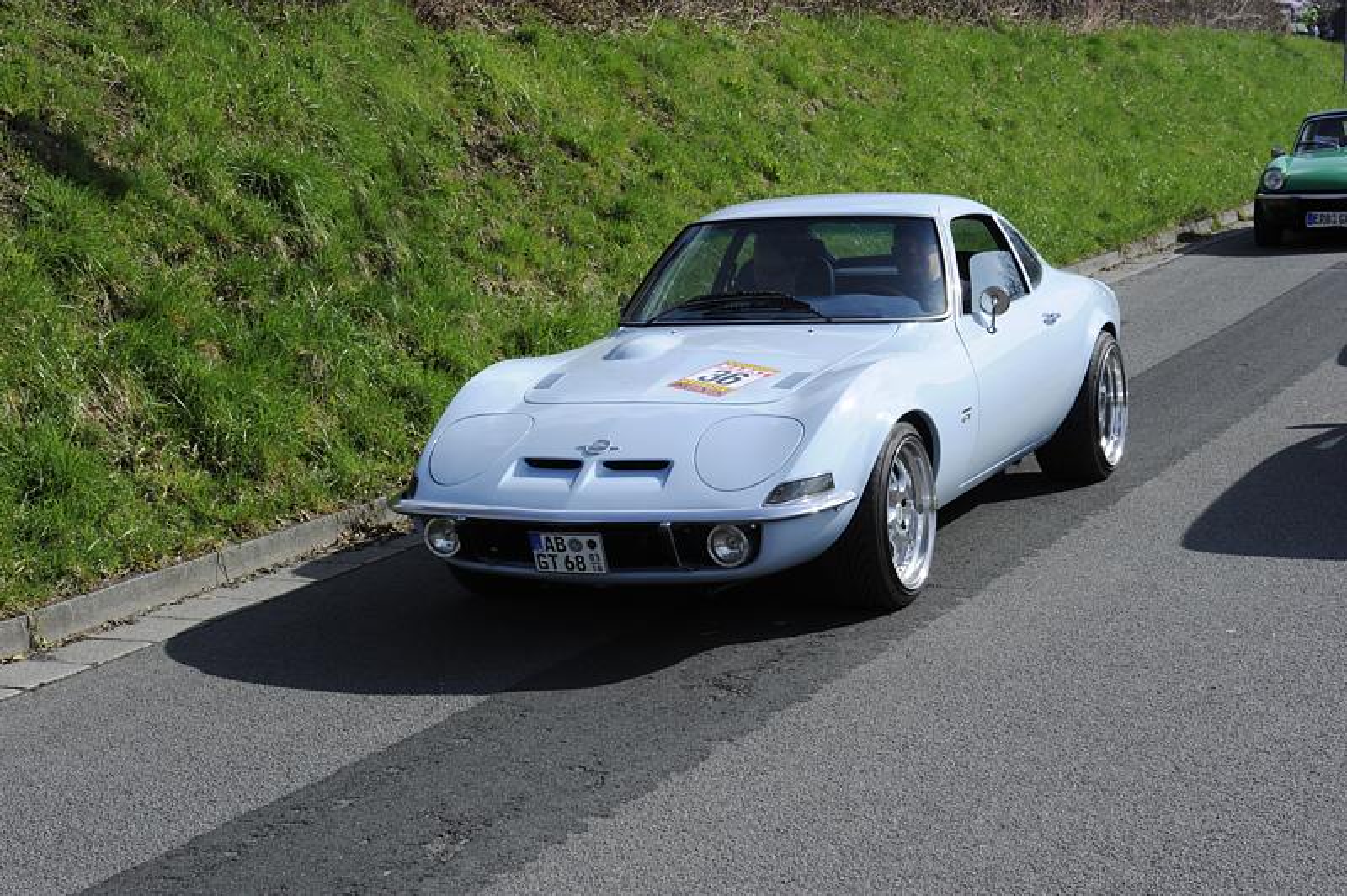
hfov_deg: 28.9
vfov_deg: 19.4
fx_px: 2617
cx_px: 674
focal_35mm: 70
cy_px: 448
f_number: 13
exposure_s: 1/320
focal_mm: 70
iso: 320
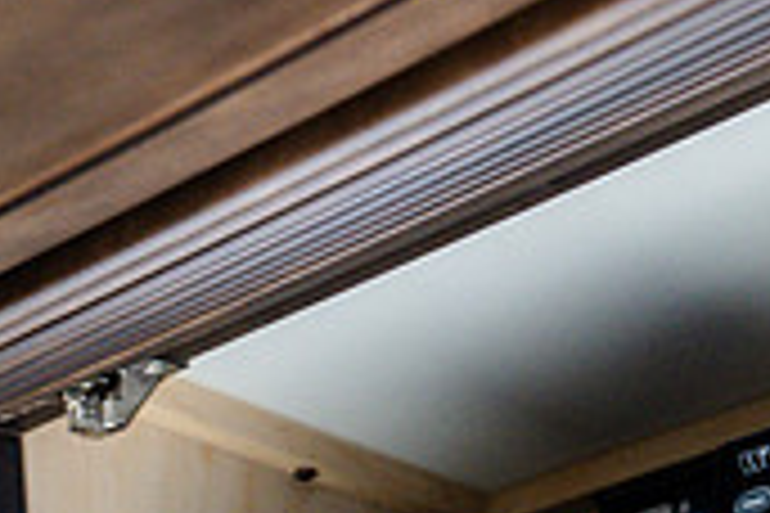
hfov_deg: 19.1
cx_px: 1121
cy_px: 731
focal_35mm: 95
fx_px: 2032
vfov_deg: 13.7
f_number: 4
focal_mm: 28
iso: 3200
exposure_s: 1/60
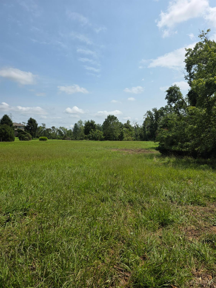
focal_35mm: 23
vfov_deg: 73.9
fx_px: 191
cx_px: 108
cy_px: 144
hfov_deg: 58.9
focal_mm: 6.3
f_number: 1.7
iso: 80
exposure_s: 1/7944
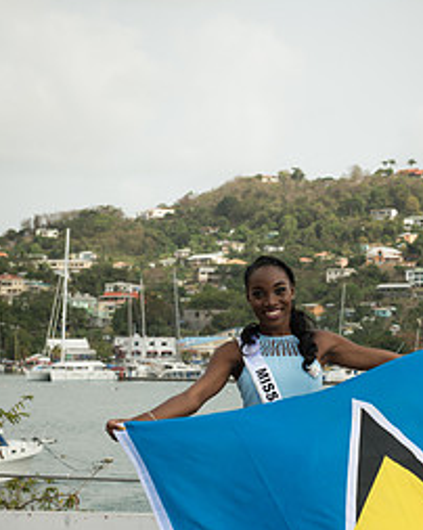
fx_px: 1520
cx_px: 281
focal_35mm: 97
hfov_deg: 15.8
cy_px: 457
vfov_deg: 19.5
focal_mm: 58
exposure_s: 1/160
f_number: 7.1
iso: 100
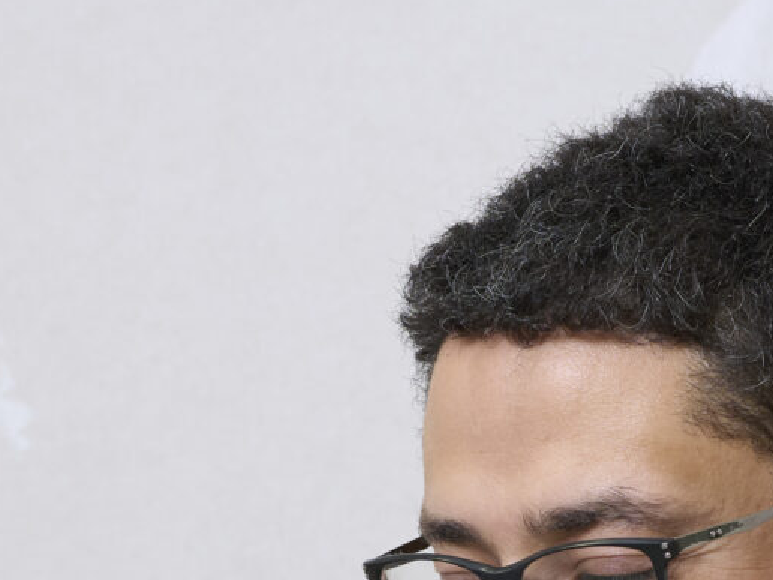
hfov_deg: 11.8
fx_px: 3729
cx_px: 255
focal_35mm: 167
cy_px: 1177
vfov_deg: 8.4
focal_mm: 35
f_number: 4
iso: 320
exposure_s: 1/100
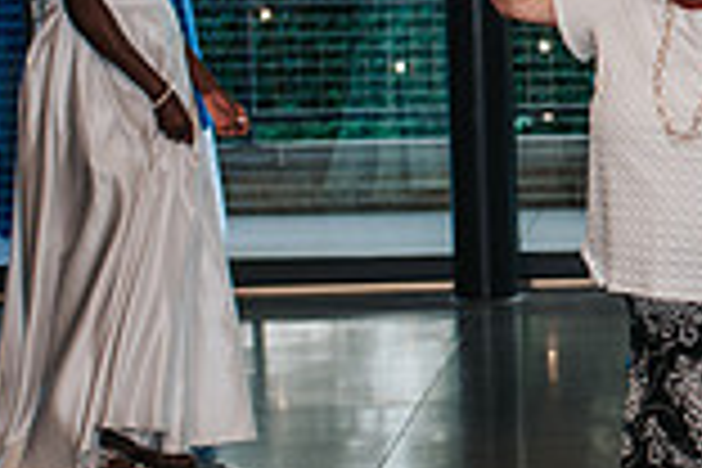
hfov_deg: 12.9
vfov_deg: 9.0
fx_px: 2983
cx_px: 950
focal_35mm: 153
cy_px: 172
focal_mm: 35
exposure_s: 1/160
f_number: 2.8
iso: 450
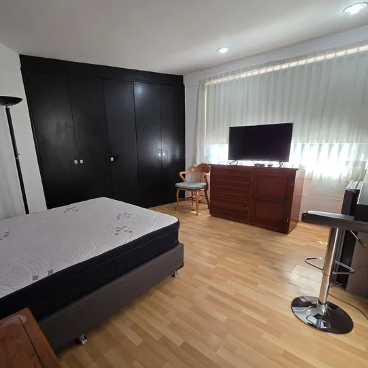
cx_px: 161
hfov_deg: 83.6
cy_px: 200
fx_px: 204
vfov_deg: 83.8
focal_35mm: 17
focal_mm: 2.2
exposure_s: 1/60
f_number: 2.2
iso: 200
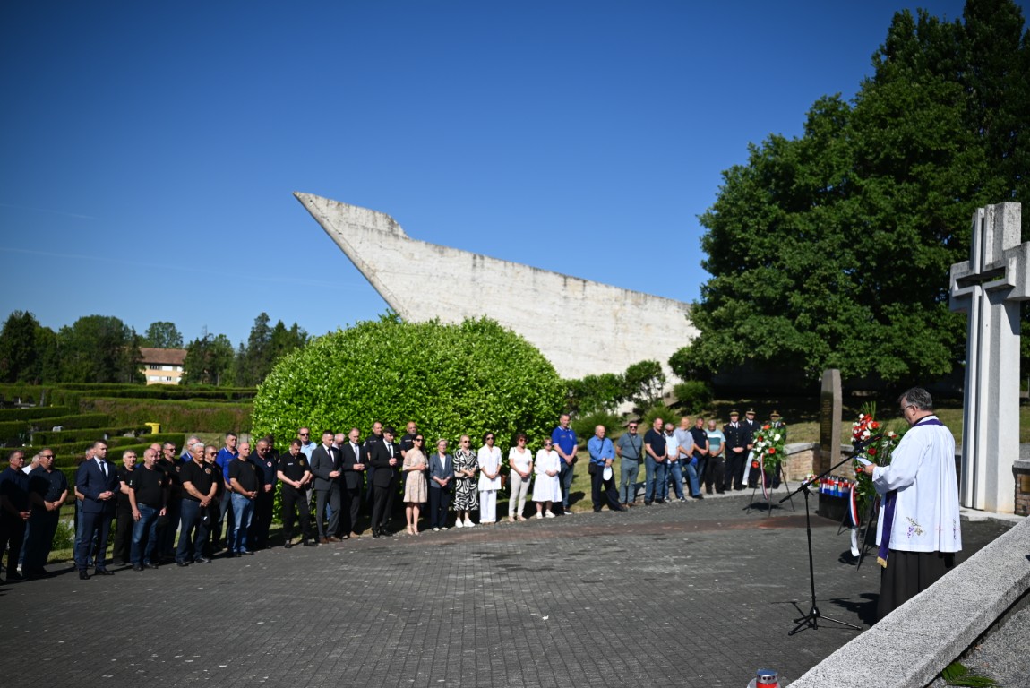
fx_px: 1002
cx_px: 515
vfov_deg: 37.9
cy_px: 344
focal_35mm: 35
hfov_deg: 54.4
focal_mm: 35
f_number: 2.8
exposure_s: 1/2500
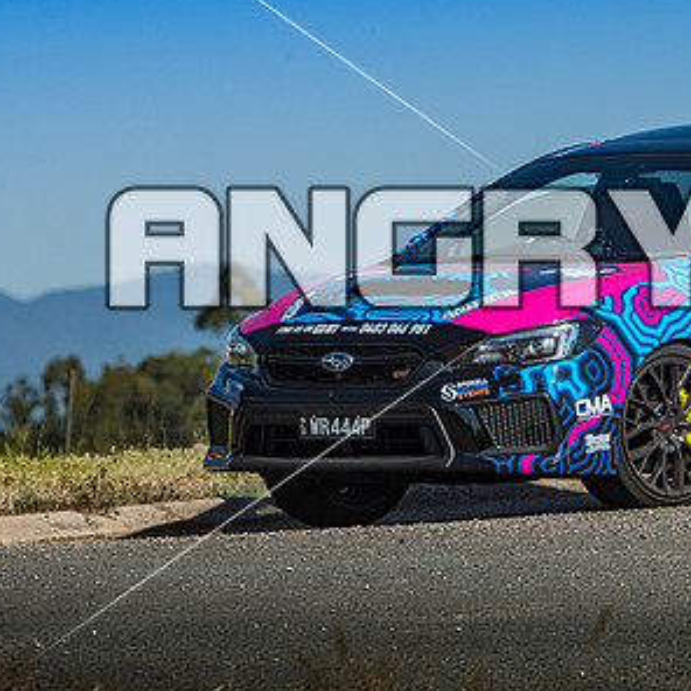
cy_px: 249
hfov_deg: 4.5
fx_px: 8740
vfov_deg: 4.5
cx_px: 612
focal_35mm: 387
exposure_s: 1/2500
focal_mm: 155
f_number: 4.5
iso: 100
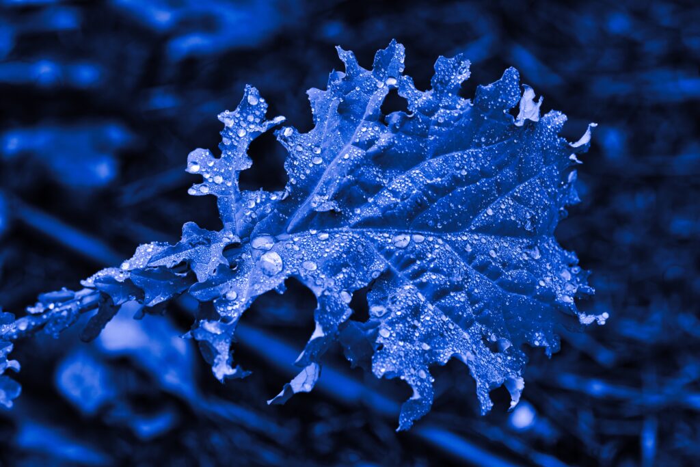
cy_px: 234
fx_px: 2625
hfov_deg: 15.2
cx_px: 350
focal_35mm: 135
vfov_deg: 10.2
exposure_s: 1/17
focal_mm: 90
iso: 160
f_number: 4
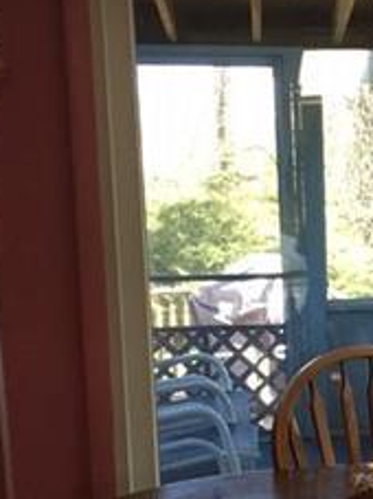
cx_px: 564
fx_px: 1409
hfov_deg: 14.1
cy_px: 376
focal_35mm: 98
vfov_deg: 19.9
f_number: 2.2
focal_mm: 4.15
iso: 32
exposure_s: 1/30
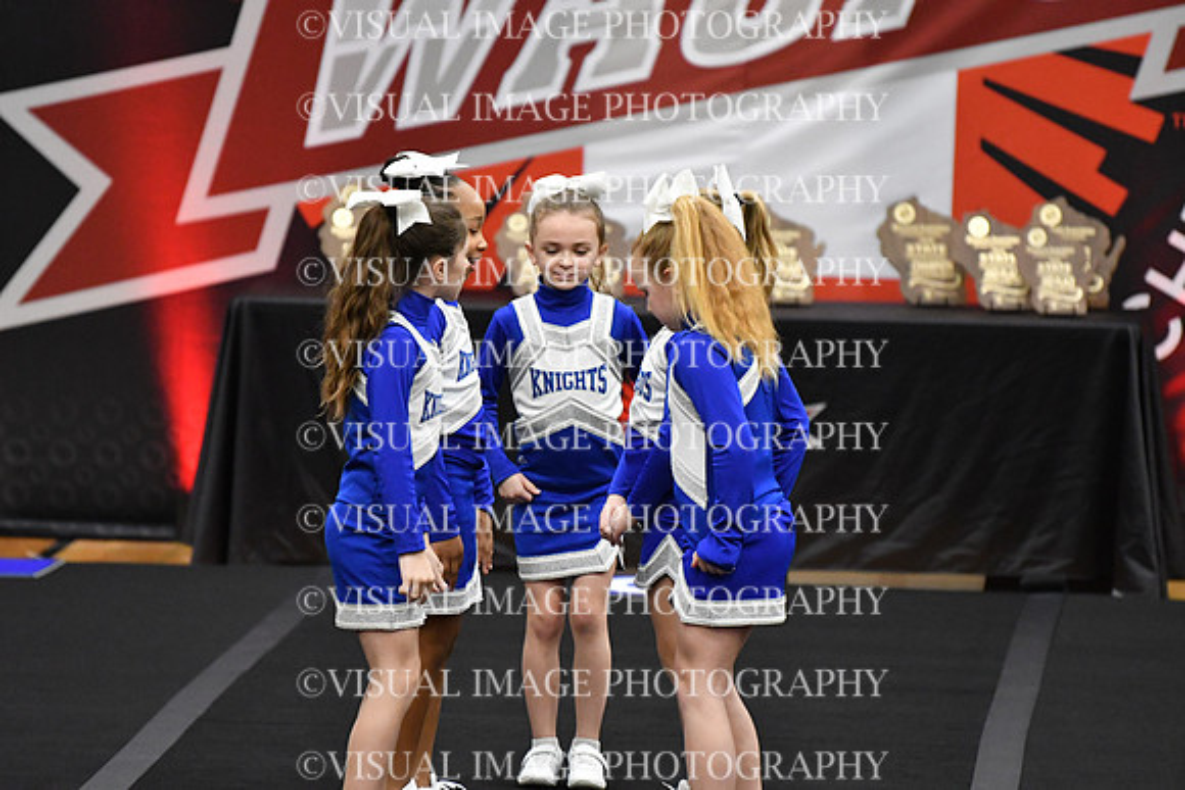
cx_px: 592
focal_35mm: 277
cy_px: 395
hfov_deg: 7.4
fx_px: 9120
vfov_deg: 5.0
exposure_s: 1/800
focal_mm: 185
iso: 5000
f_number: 2.8
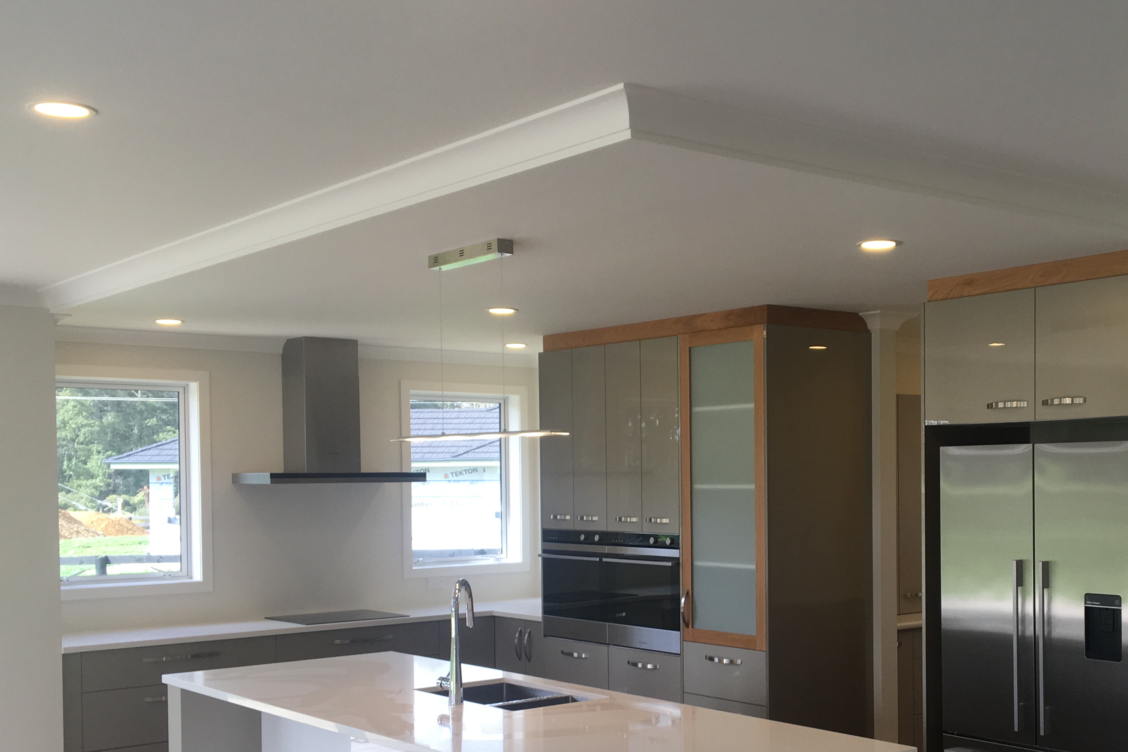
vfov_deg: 30.2
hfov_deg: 43.9
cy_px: 515
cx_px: 739
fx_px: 1379
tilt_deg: -0.9
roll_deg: +0.0
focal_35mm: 44
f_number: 2.2
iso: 25
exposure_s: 1/100
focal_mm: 4.15
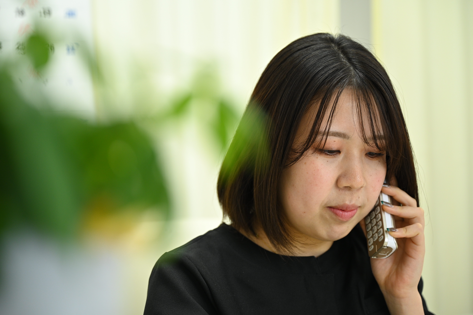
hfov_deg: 30.1
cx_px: 236
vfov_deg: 20.3
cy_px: 158
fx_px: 880
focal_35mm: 67
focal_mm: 67
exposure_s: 1/160
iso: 800
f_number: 2.8
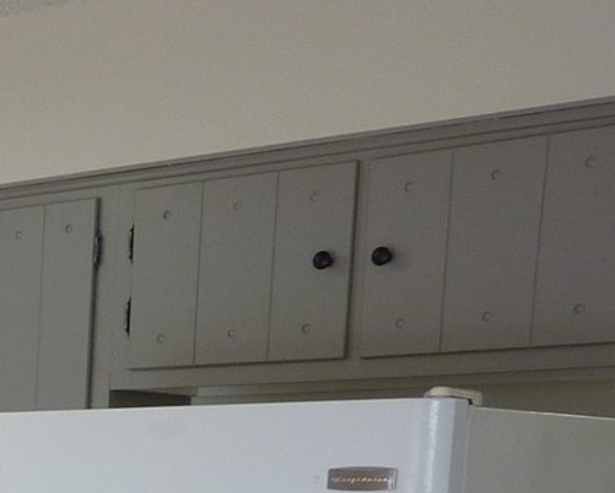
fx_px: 1676
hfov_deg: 17.8
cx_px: -393
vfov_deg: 15.1
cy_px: 816
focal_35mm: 92
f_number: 3.3
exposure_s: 1/30
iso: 125
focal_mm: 4.1
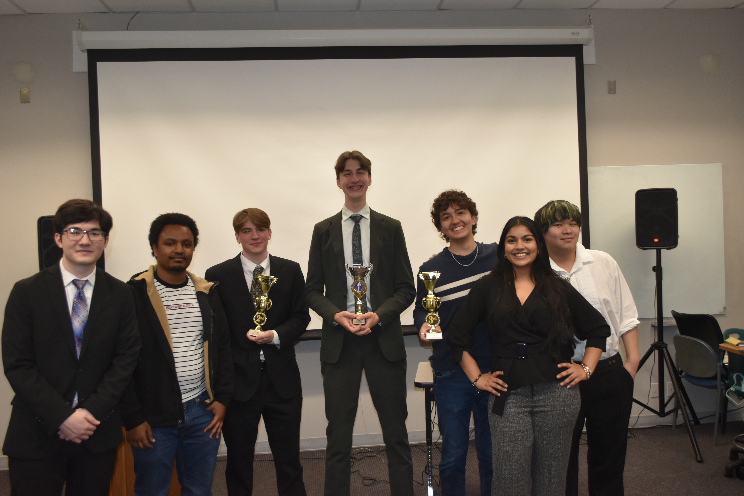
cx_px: 372
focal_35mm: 30
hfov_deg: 61.9
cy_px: 248
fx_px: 620
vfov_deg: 43.6
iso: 800
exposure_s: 1/125
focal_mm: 20
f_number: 3.8
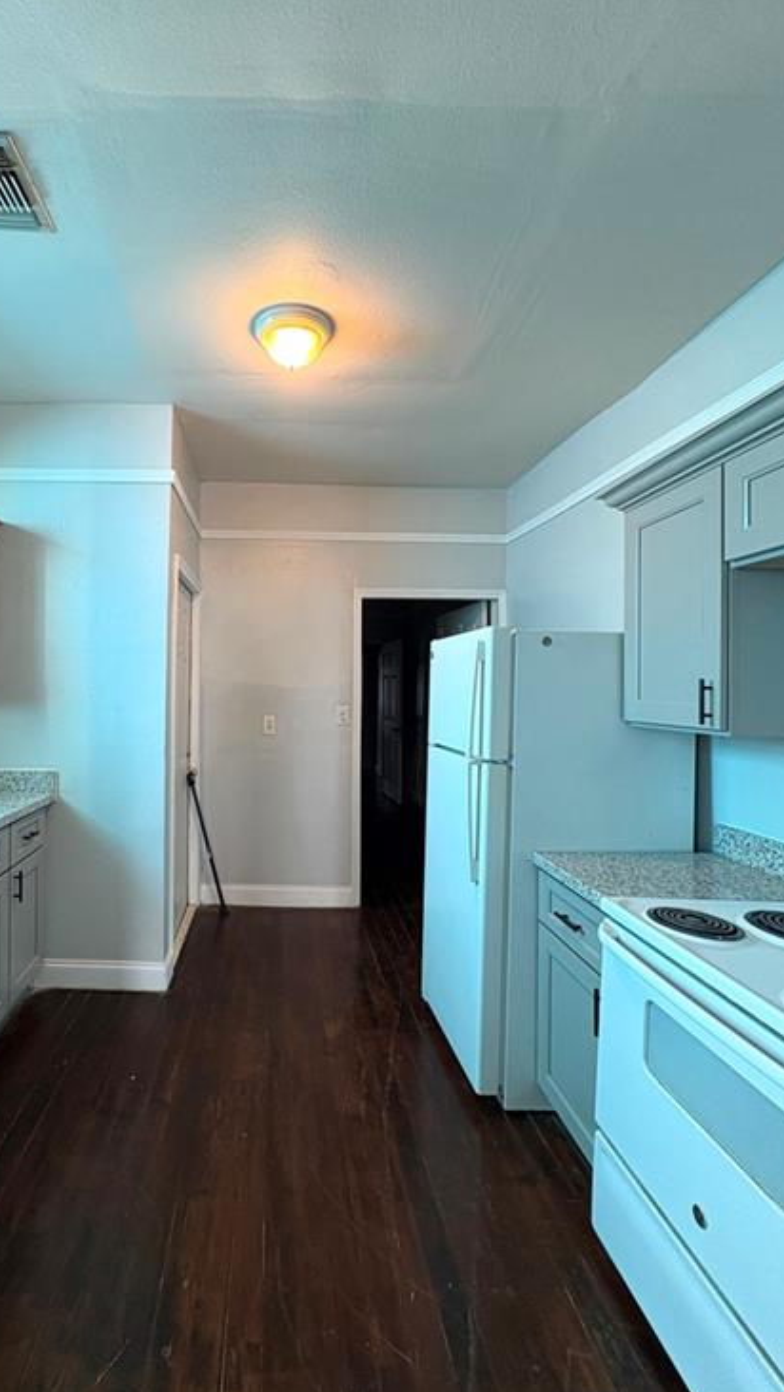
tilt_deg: +0.5
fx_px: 591
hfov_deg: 65.8
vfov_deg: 99.4
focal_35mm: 16
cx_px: 278
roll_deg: -0.4
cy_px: 685
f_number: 2.2
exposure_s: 1/60
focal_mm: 2.22
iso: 160
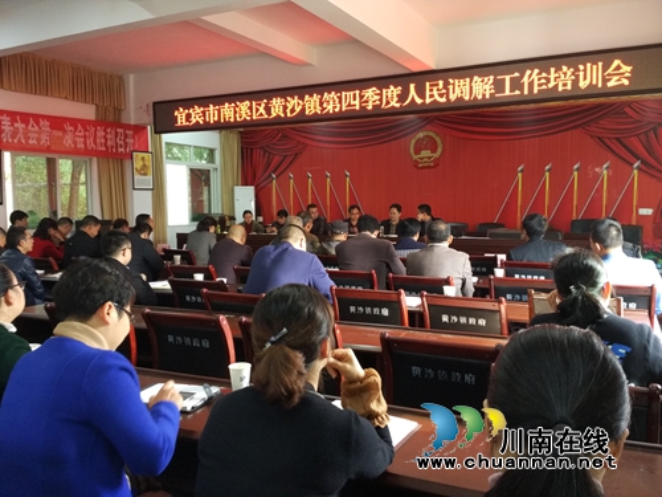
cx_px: 331
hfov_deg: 60.0
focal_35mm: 30
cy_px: 248
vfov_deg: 46.8
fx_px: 574
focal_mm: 4.12
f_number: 2
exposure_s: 1/33
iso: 436
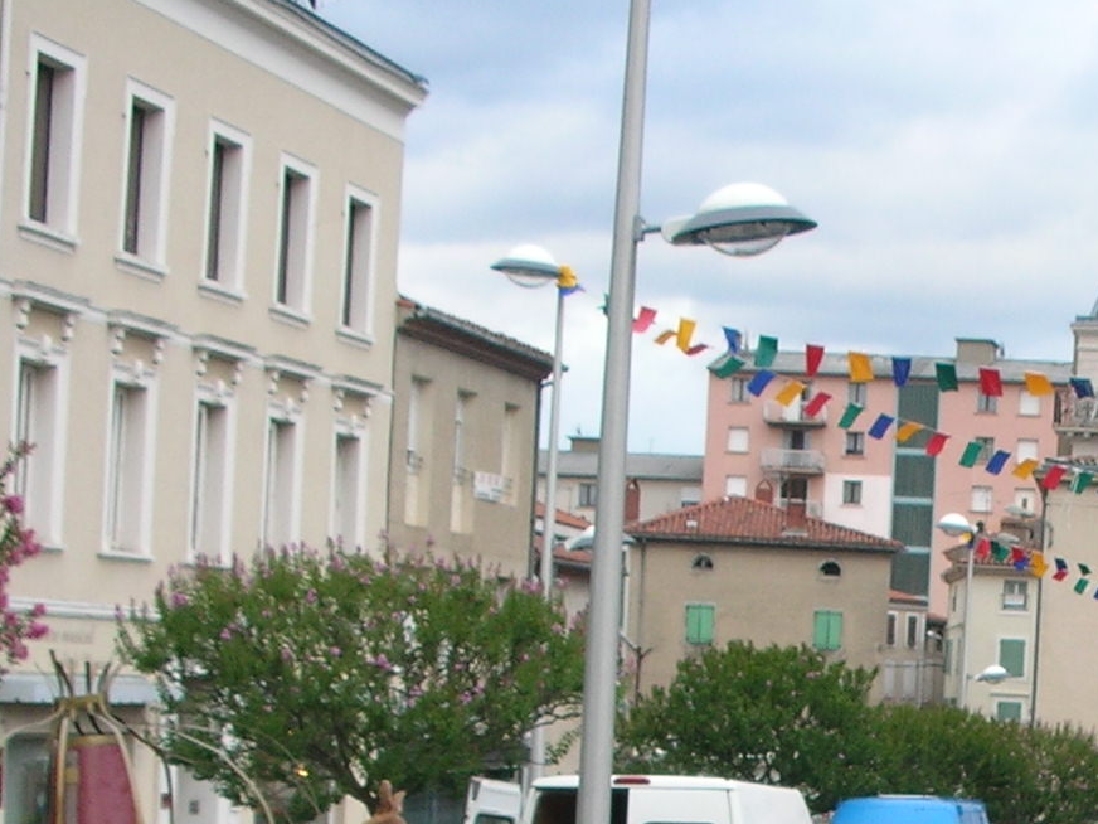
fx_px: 3299
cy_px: 1061
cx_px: 1074
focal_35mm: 104
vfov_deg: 13.7
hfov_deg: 18.5
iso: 50
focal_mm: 5.8
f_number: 3
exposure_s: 1/83.5
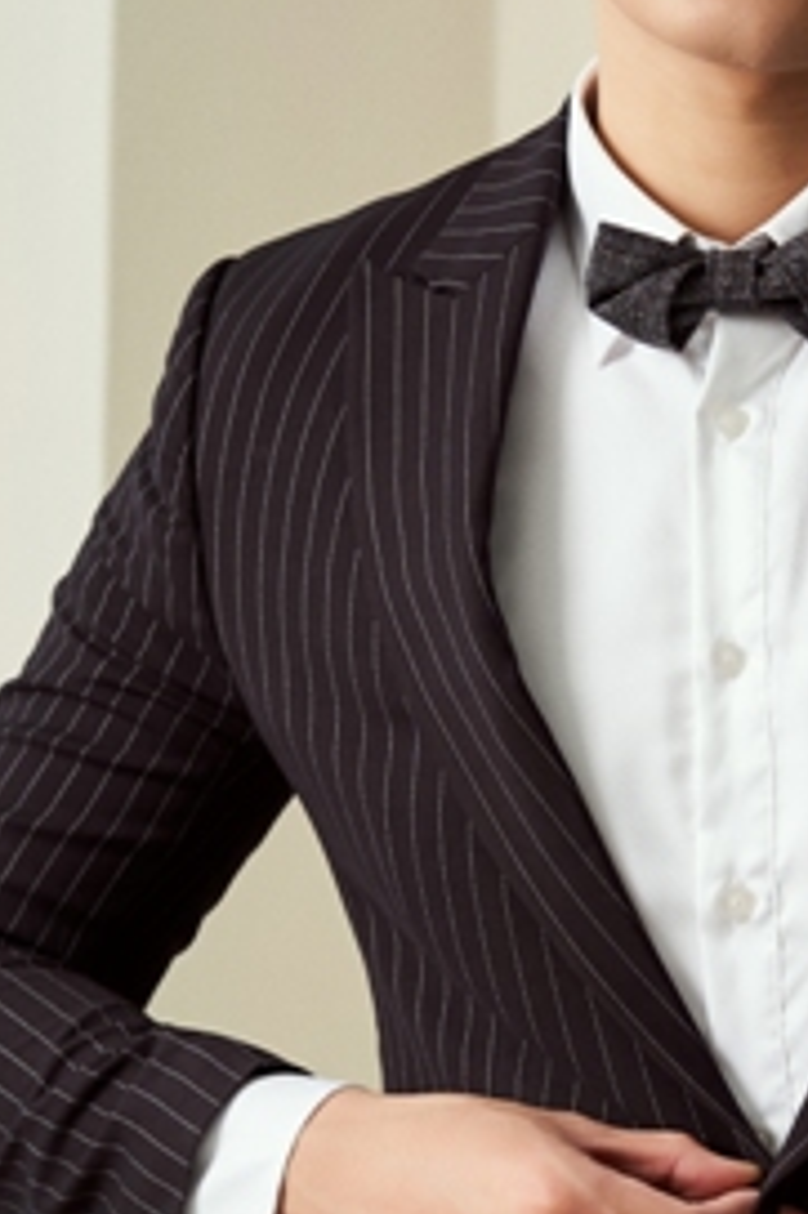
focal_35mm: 162
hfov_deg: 8.4
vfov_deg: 12.6
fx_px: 5461
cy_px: 973
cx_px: 788
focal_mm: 55
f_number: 4.5
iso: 250
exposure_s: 1/160
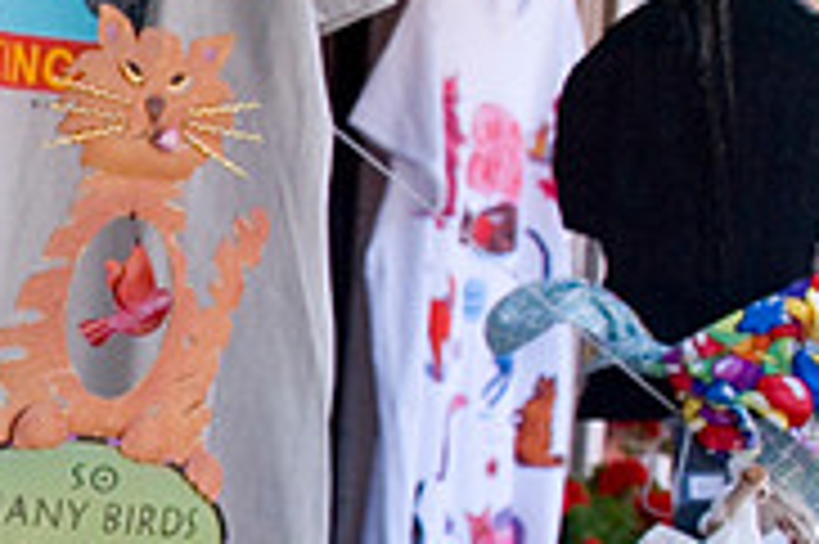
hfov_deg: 18.0
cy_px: 405
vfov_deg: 13.0
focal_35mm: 105
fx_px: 2387
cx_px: -302
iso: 200
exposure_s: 1/160
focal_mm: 22
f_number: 6.3
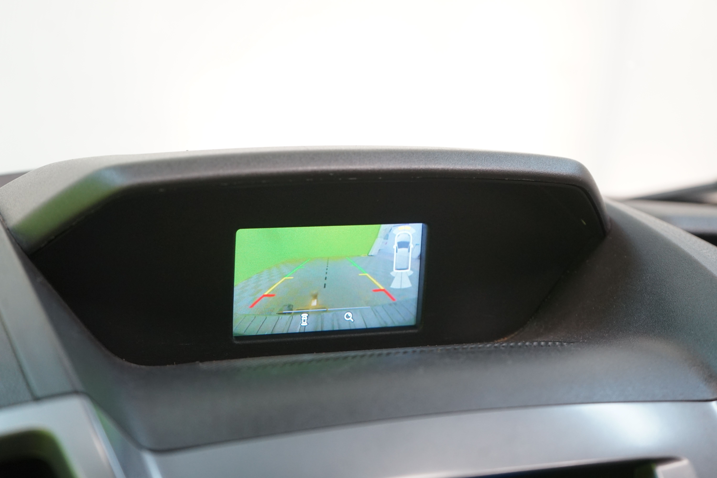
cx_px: 358
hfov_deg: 35.6
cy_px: 239
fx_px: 1115
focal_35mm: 56
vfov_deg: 24.2
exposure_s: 1/30
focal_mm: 56
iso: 1000
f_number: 5
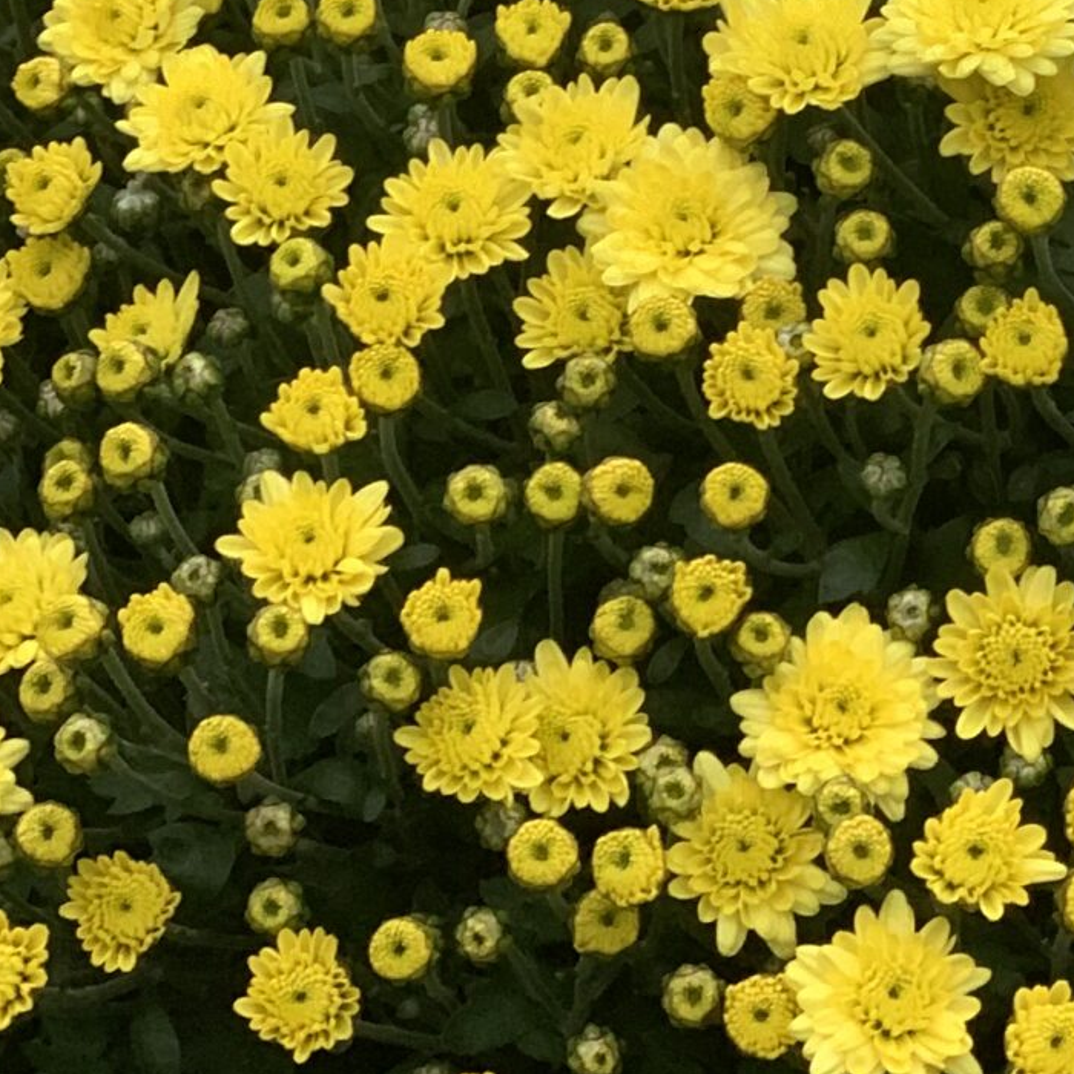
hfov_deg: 10.3
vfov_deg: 10.1
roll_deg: +1.8
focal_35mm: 168
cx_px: 1065
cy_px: -416
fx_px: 5897
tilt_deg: -22.3
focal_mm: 6
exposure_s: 1/90
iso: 125
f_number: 2.4
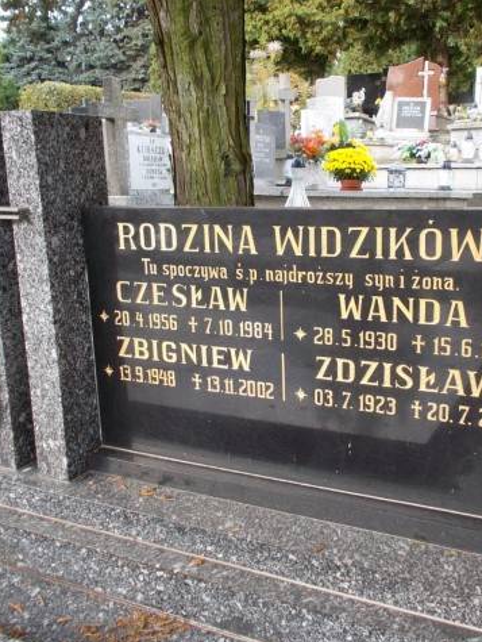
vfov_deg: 52.6
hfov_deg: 40.6
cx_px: 290
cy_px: 323
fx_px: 649
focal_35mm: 35
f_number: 3.2
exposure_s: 1/50
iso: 80
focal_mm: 4.6
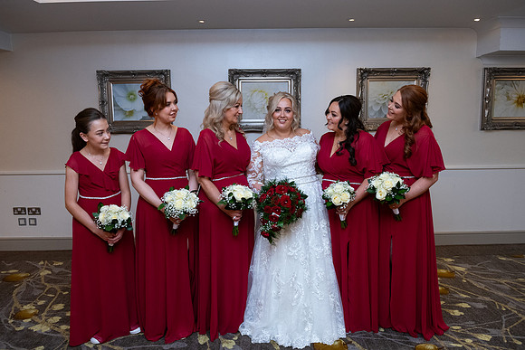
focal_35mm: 28
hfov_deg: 66.3
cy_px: 175
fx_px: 402
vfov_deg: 47.1
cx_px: 262
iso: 1000
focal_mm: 27
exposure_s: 1/160
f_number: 5
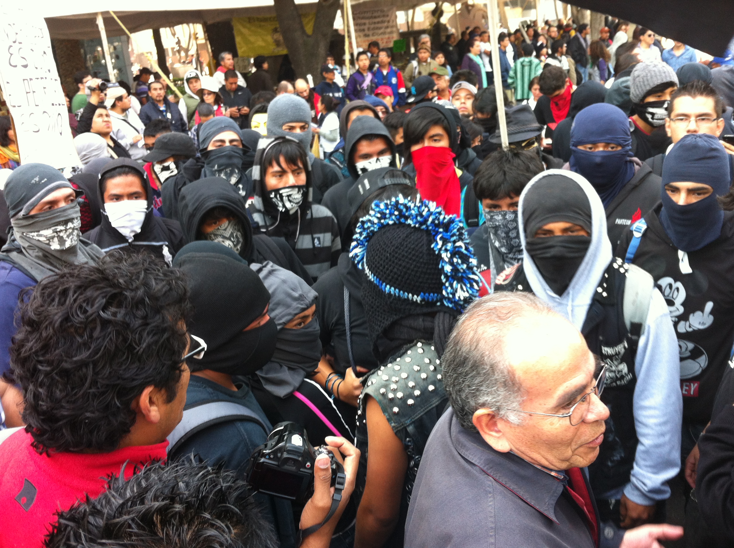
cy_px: 274
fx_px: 741
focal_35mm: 35
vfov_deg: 40.6
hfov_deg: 52.7
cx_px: 367
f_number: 2.8
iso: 80
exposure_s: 1/40
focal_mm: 3.85
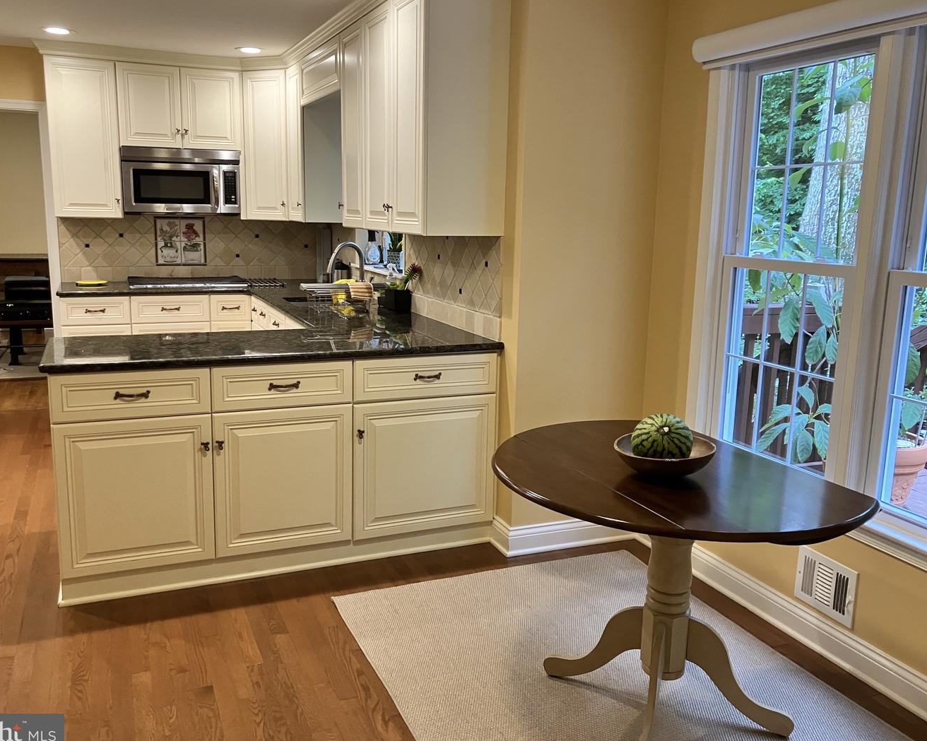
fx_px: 823
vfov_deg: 48.5
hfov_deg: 58.8
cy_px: 373
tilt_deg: -8.0
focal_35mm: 30
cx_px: 449
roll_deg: -1.9
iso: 125
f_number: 1.8
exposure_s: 1/60
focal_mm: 3.99
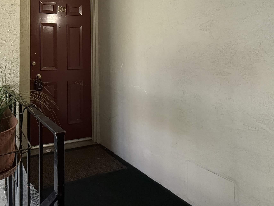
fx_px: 198
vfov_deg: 52.4
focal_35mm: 25
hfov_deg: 62.6
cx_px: 49
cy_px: 50
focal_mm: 2.22
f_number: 2.2
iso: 640
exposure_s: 1/60
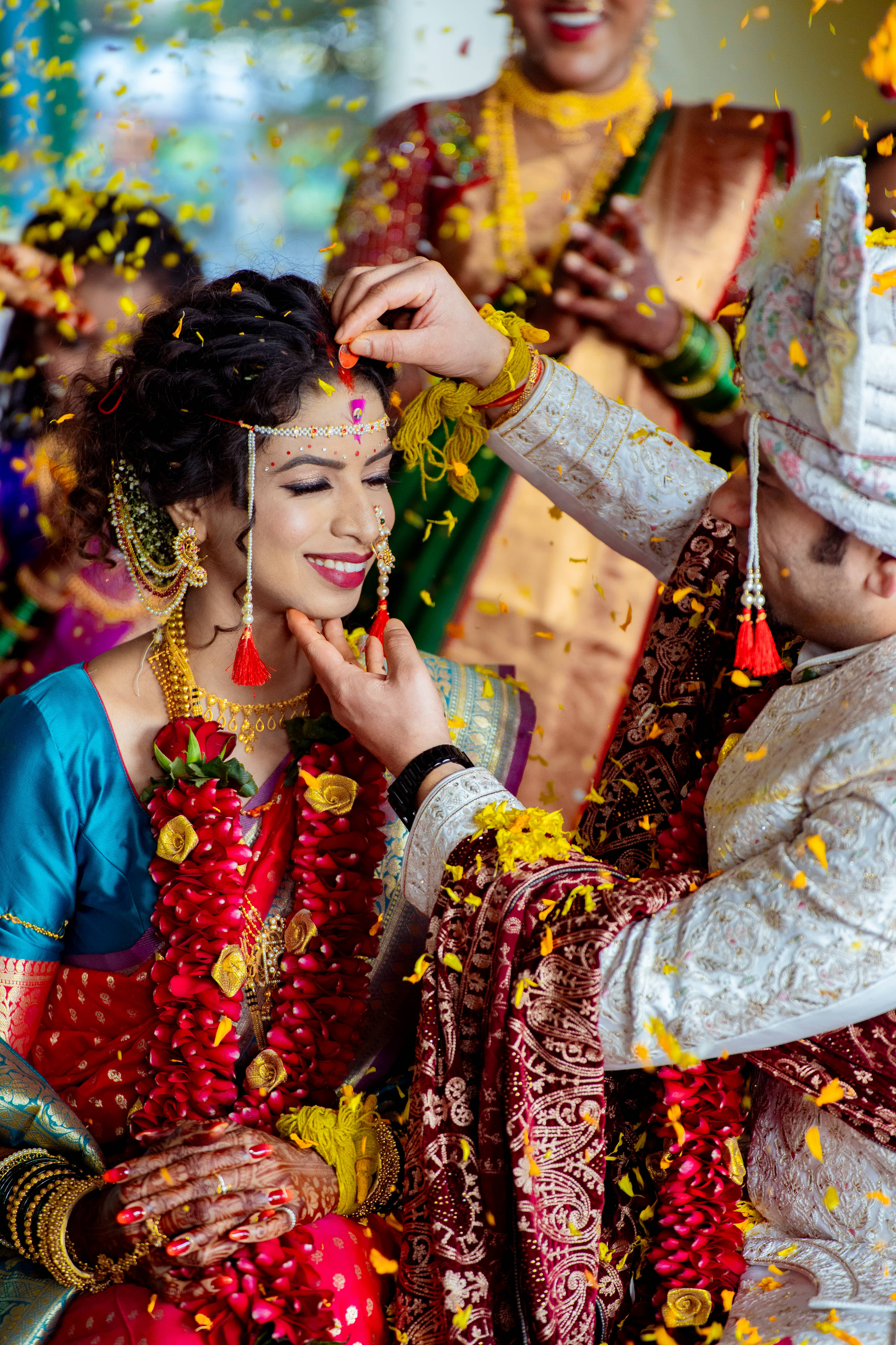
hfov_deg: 11.3
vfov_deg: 16.9
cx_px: 448
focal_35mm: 121
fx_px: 4517
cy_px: 672
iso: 1000
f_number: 2.8
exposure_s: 1/640
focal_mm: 121
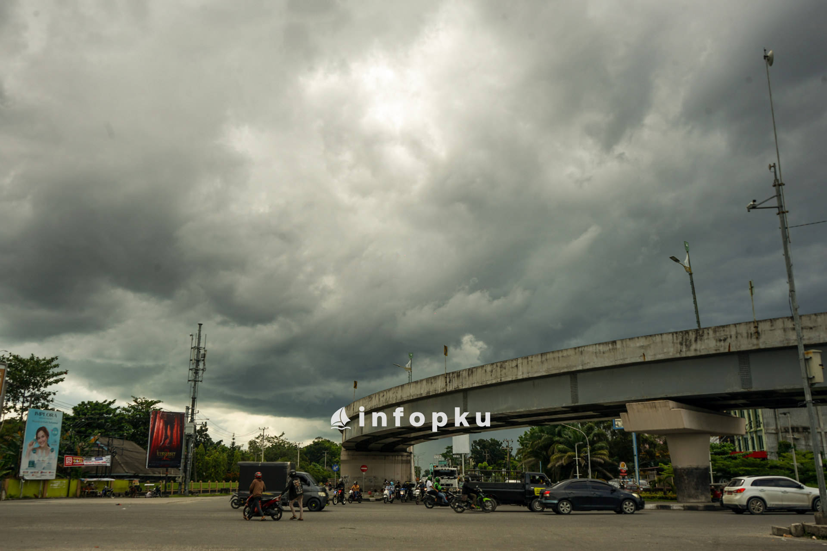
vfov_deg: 45.0
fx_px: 666
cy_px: 276
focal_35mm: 29
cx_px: 414
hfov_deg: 63.7
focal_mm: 29
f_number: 10
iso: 50
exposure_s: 1/200
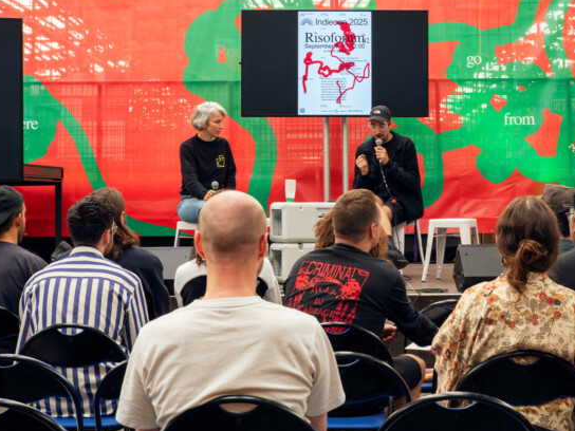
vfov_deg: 19.2
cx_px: 333
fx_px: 1262
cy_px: 88
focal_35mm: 76
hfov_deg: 25.6
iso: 800
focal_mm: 43
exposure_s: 1/125
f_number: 9.5
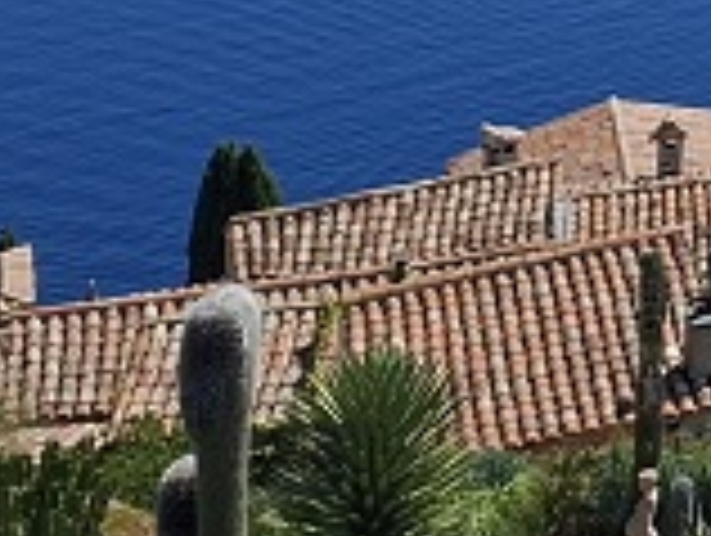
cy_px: -694
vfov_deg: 9.1
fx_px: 3065
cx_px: 2102
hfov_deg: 10.0
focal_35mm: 149
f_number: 1.8
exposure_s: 1/2079
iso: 50
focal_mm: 5.54
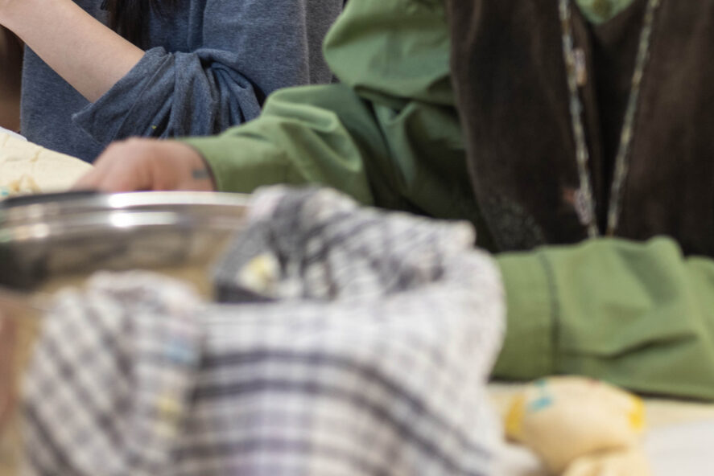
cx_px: -19
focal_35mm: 202
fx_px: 4007
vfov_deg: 6.8
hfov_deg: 10.1
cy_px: -123
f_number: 3.2
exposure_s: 1/40
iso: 200
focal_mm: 70
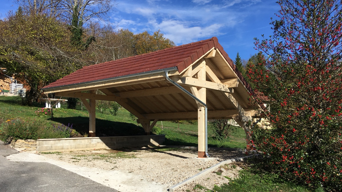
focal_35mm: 32
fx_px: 290
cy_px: 114
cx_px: 172
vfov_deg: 36.6
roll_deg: +0.3
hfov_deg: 61.0
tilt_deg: +1.8
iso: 25
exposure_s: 1/1672
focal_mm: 4.15
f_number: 2.2
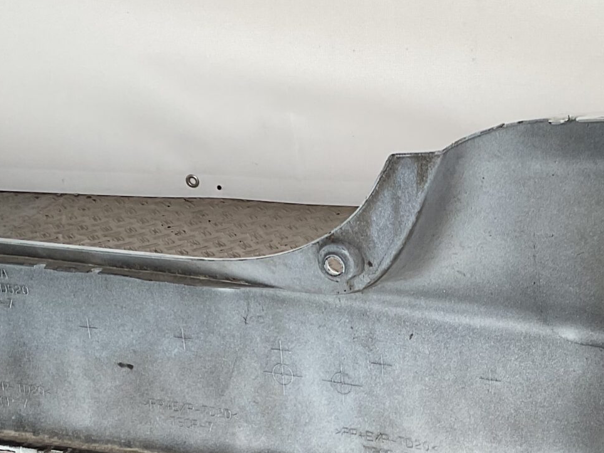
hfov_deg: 25.0
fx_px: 1344
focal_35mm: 77
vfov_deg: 18.7
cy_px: 435
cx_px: 464
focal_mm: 3
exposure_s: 1/100
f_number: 1.8
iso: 25
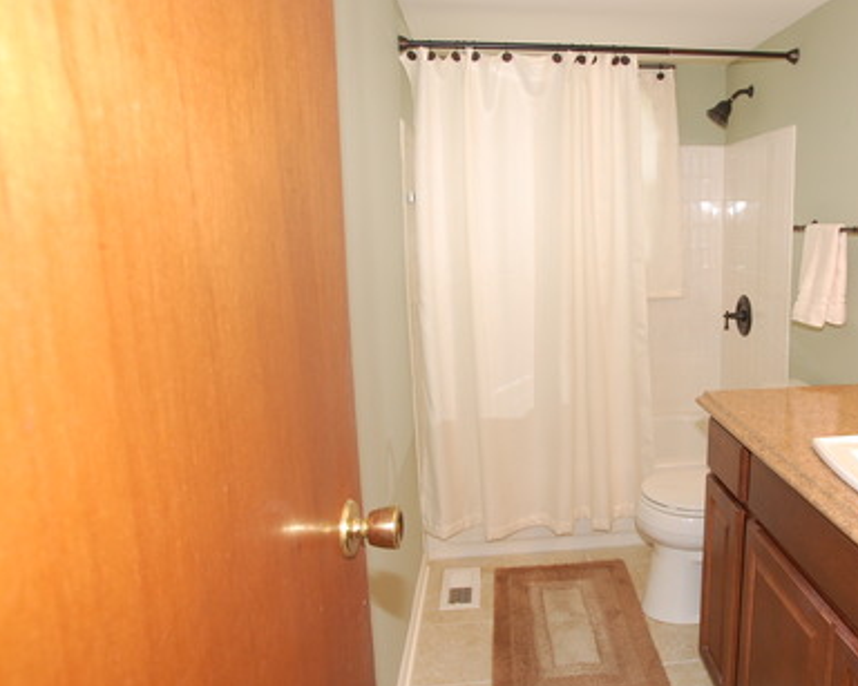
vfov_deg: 55.2
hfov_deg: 64.8
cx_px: 570
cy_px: 315
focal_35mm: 26
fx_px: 655
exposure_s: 1/60
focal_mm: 11
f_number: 4.5
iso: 400
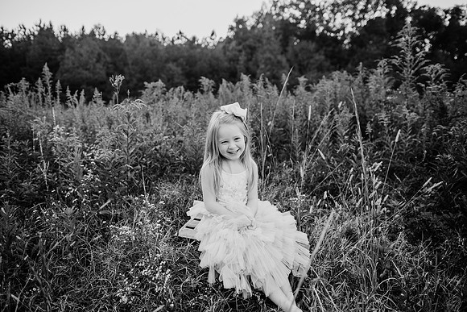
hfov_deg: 73.7
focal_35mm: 24
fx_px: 311
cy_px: 156
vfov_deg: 53.2
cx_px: 234
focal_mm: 24
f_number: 2.5
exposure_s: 1/800
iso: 250
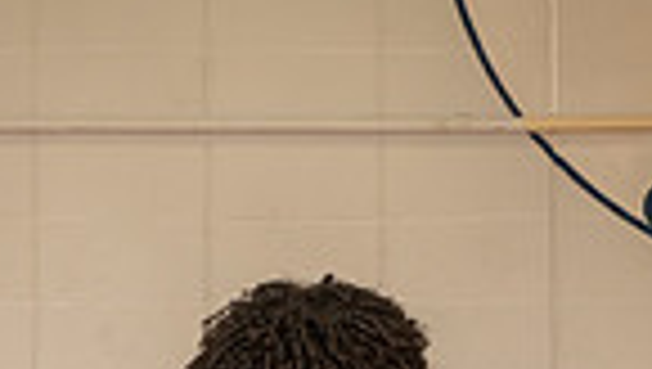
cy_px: 896
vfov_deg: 7.1
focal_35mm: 162
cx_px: 256
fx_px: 2804
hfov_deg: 13.3
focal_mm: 50
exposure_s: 1/320
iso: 800
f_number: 6.3
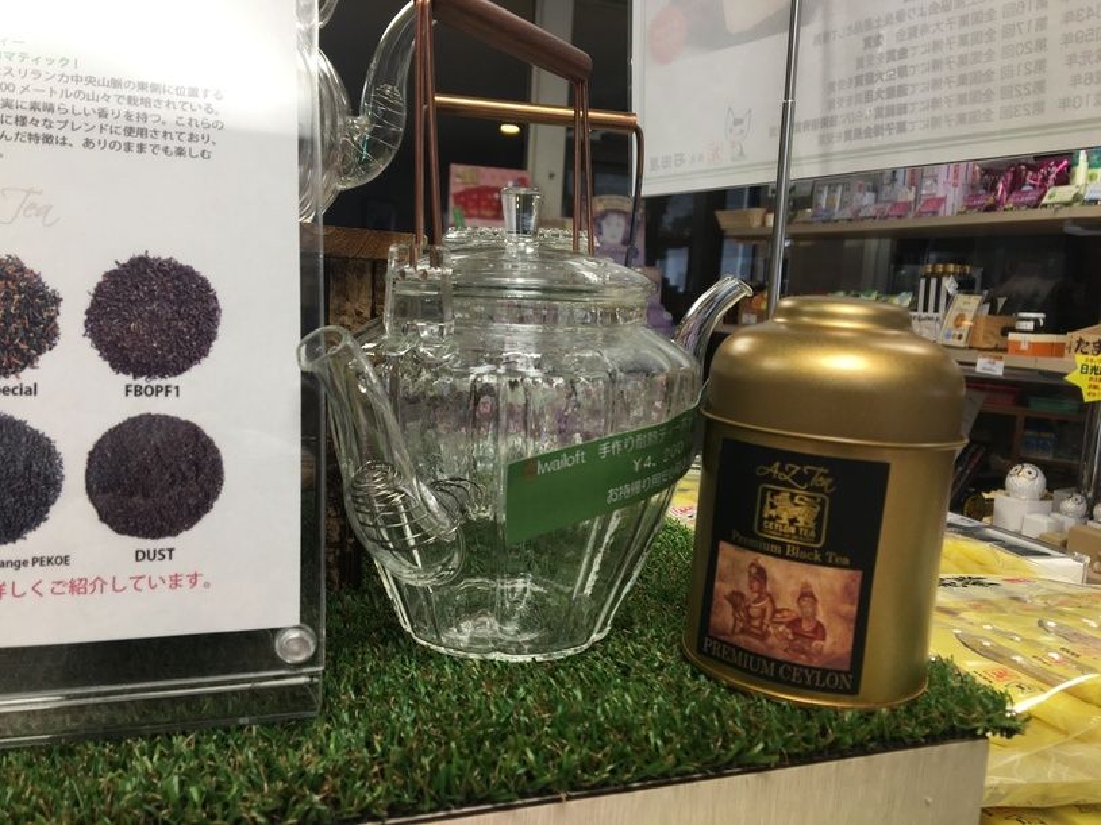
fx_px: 922
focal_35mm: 29
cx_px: 550
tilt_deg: -7.4
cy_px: 412
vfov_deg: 48.2
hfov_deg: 61.7
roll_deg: -2.7
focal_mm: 4.15
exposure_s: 1/40
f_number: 2.2
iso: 25
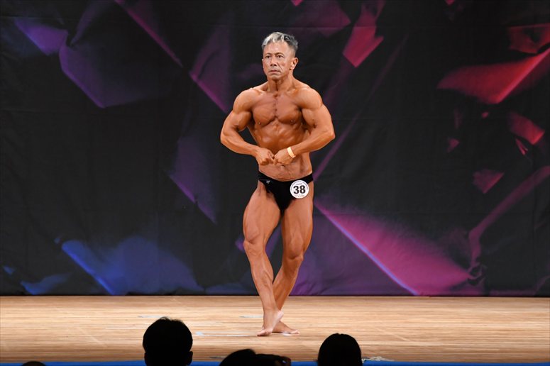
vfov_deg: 5.1
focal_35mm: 270
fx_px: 4123
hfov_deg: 7.6
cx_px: 275
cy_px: 183
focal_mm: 180
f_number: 5.6
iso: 3200
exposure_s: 1/400
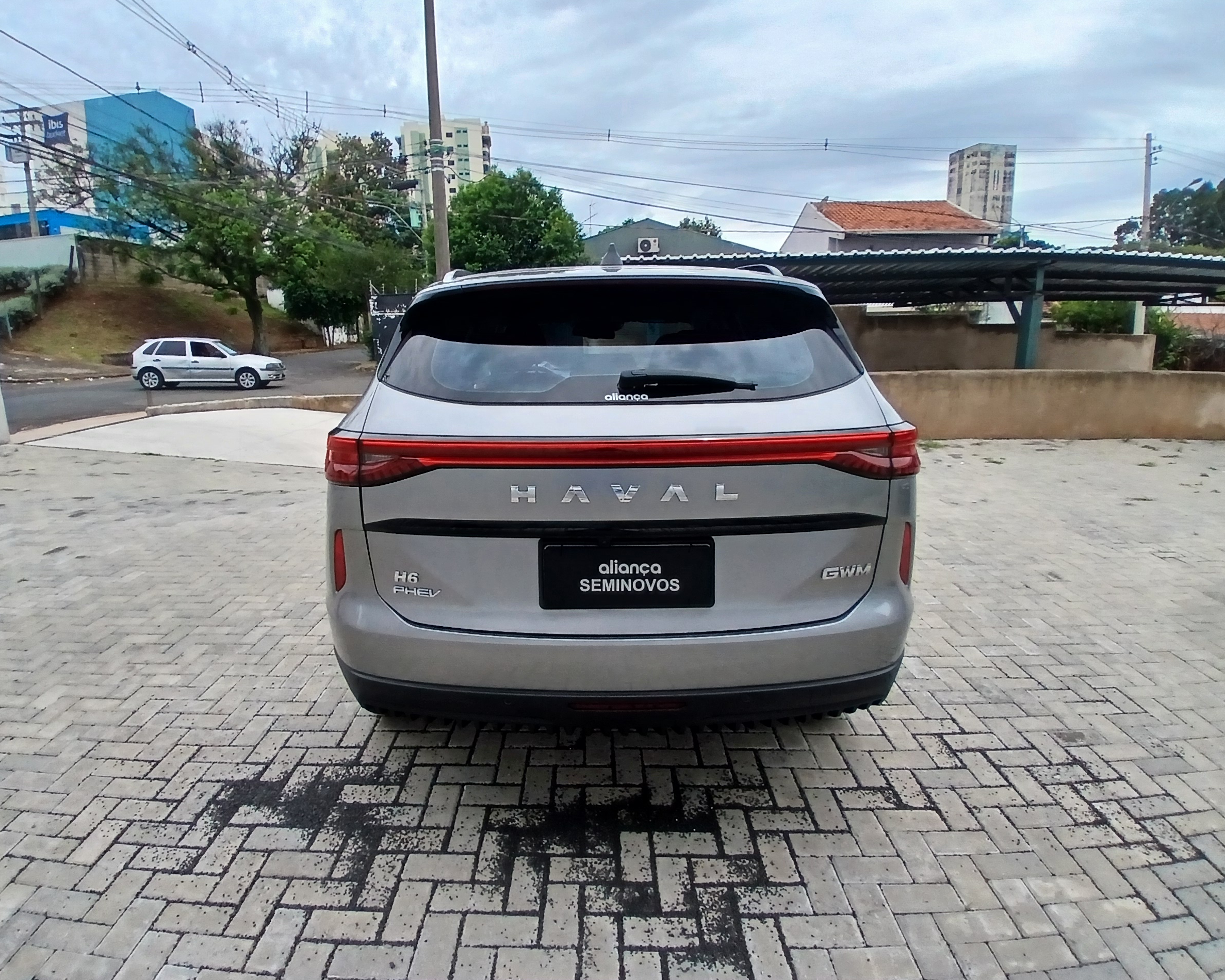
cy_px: 484
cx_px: 573
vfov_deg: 73.8
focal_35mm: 18
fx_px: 653
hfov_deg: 86.3
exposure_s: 1/1199
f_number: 2.2
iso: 50
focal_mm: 1.4
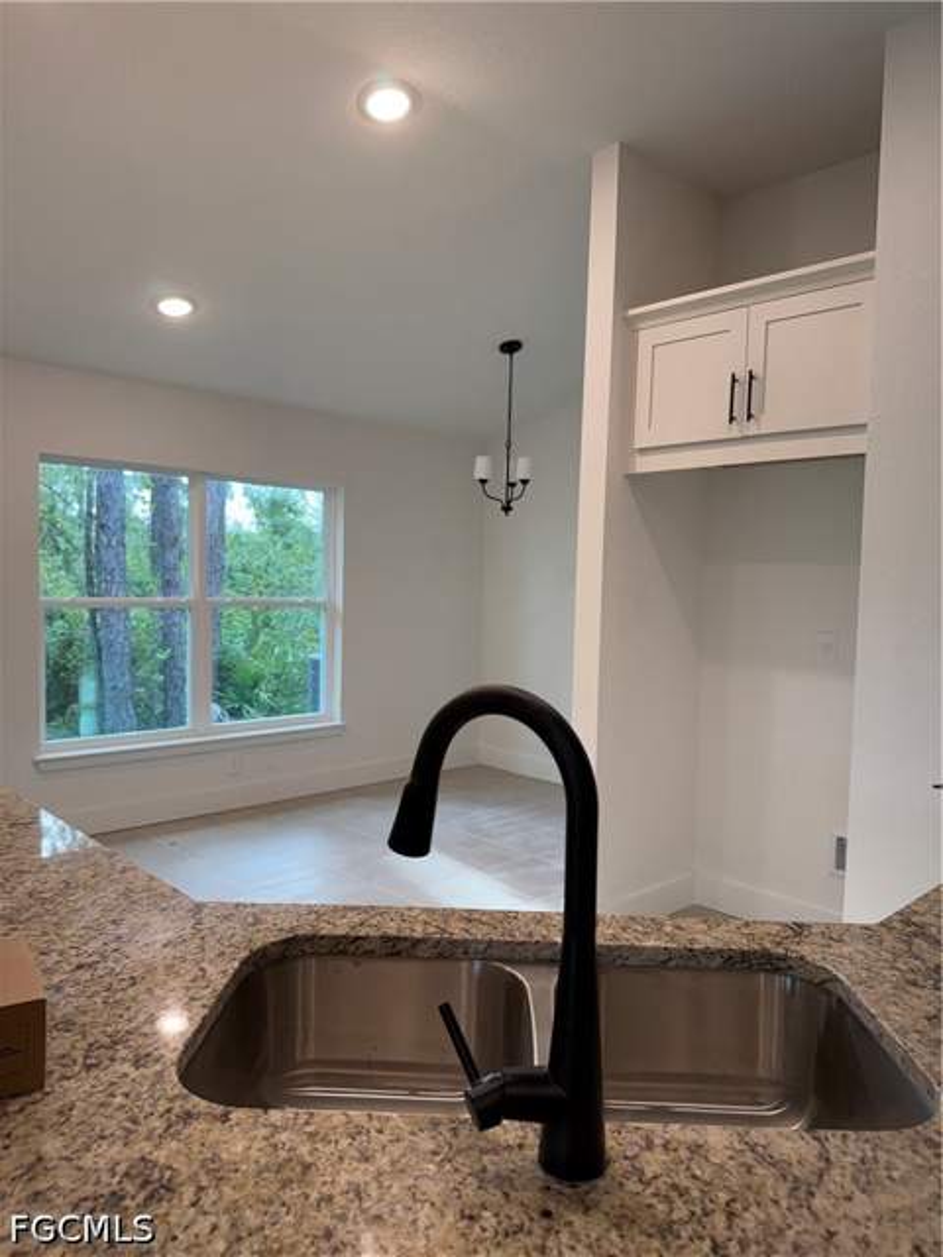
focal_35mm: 24
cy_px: 628
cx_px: 472
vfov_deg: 71.6
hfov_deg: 56.8
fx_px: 872
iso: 125
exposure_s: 1/188
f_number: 1.78
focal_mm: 6.76
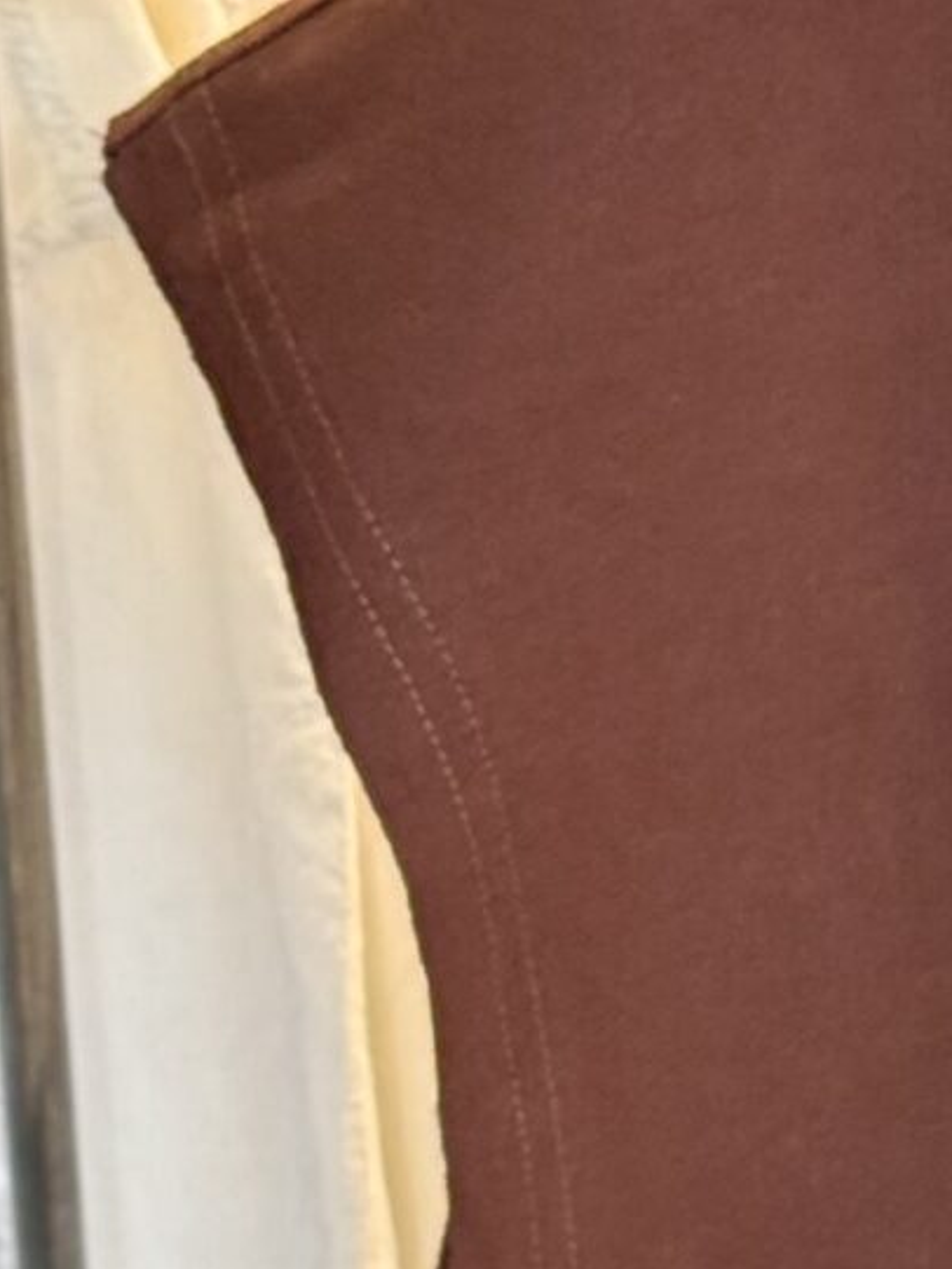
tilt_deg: -16.8
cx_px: 2021
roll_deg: -0.2
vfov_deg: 8.7
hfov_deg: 6.3
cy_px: 1199
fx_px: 8321
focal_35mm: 227
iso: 200
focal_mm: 6.76
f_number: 1.78
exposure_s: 1/50
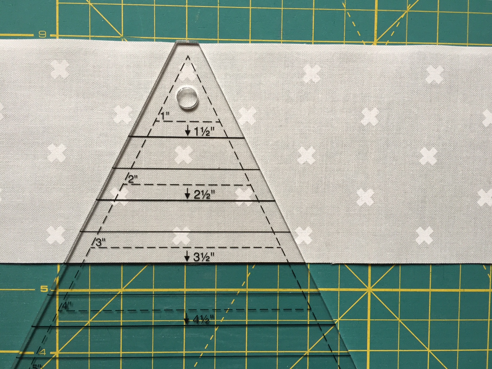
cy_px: 184
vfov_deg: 48.2
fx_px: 412
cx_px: 246
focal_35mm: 29
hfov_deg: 61.7
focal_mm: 4.15
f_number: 2.2
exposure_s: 1/30
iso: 64
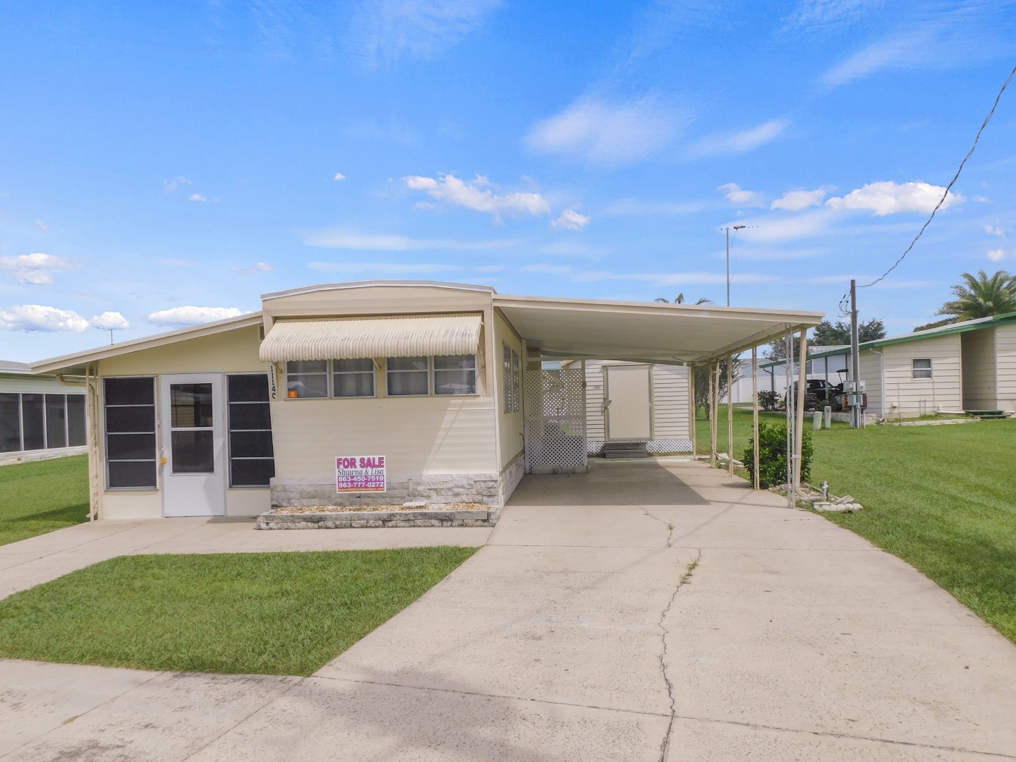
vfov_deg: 54.9
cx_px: 508
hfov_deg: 69.4
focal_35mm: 25
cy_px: 381
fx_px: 734
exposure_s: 1/500
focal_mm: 4.5
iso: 125
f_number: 6.2
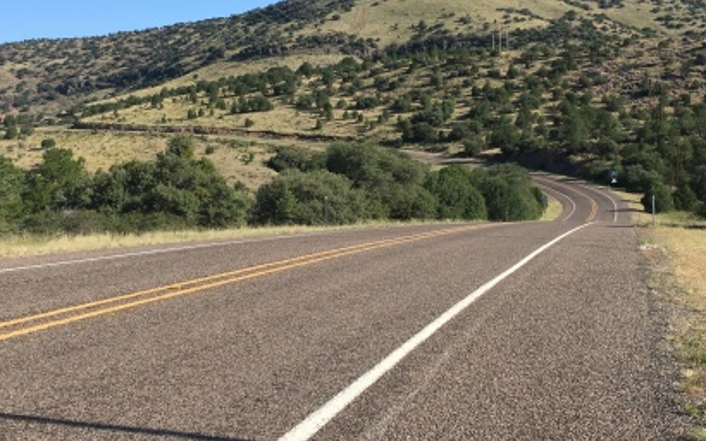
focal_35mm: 48
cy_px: 179
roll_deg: +1.7
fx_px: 923
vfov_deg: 26.8
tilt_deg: -1.0
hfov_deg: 41.8
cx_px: 331
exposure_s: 1/1068
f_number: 2.2
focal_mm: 4.15
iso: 25
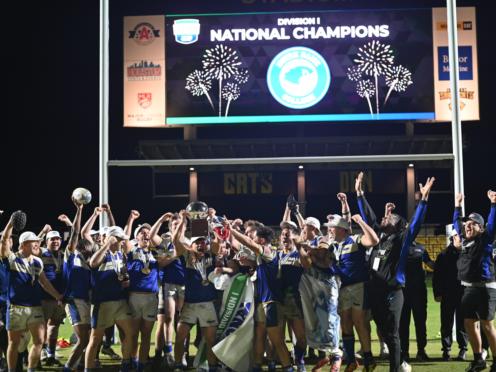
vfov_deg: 26.6
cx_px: 255
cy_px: 185
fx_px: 788
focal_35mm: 55
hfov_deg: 34.9
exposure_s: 1/160
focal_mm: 50
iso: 1100
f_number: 2.5
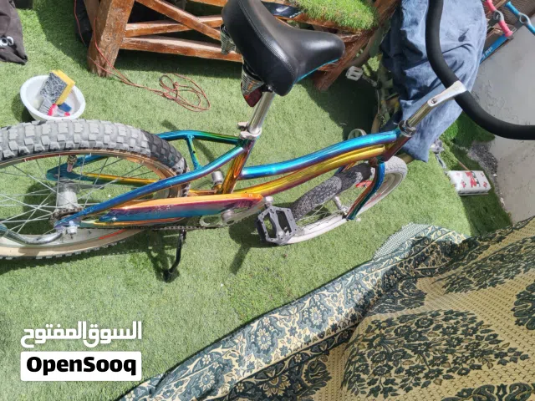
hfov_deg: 73.9
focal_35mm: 23
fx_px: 355
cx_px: 268
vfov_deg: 58.9
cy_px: 200
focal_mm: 4.09
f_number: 1.6
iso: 50
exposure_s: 1/366
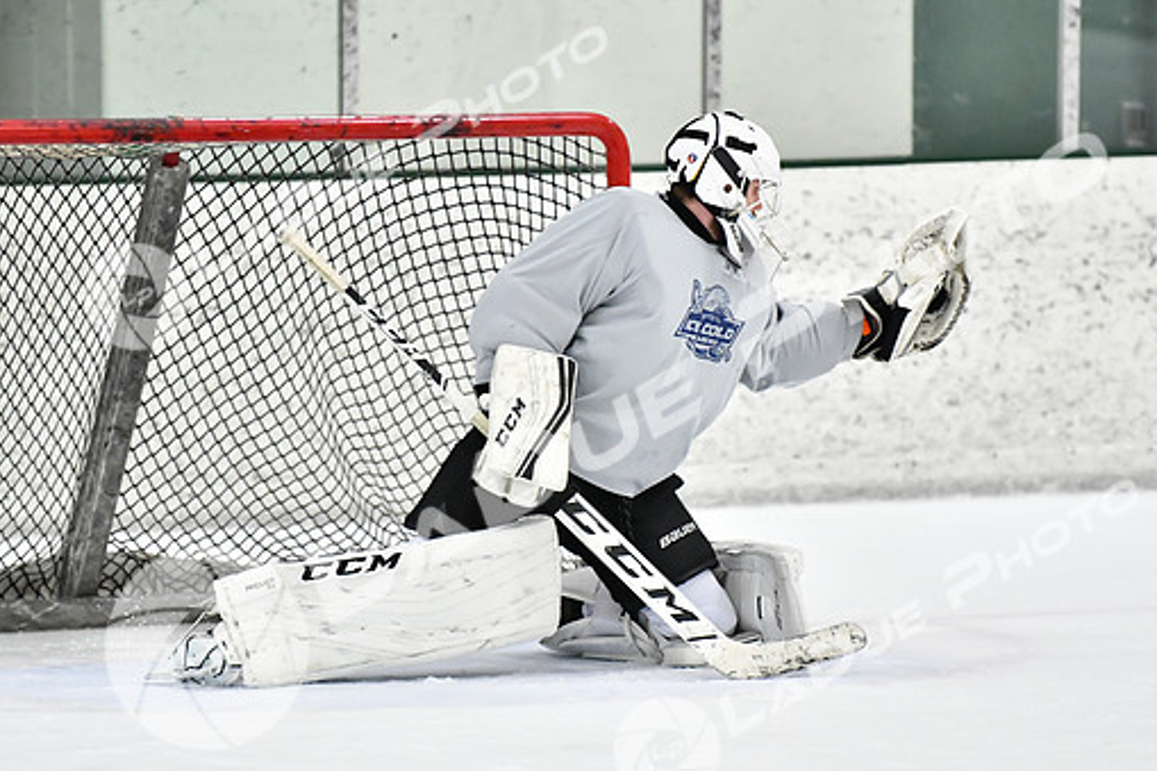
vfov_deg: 4.2
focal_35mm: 325
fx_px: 10441
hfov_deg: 6.3
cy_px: 415
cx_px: 609
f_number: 2.8
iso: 5000
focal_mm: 190
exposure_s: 1/1250
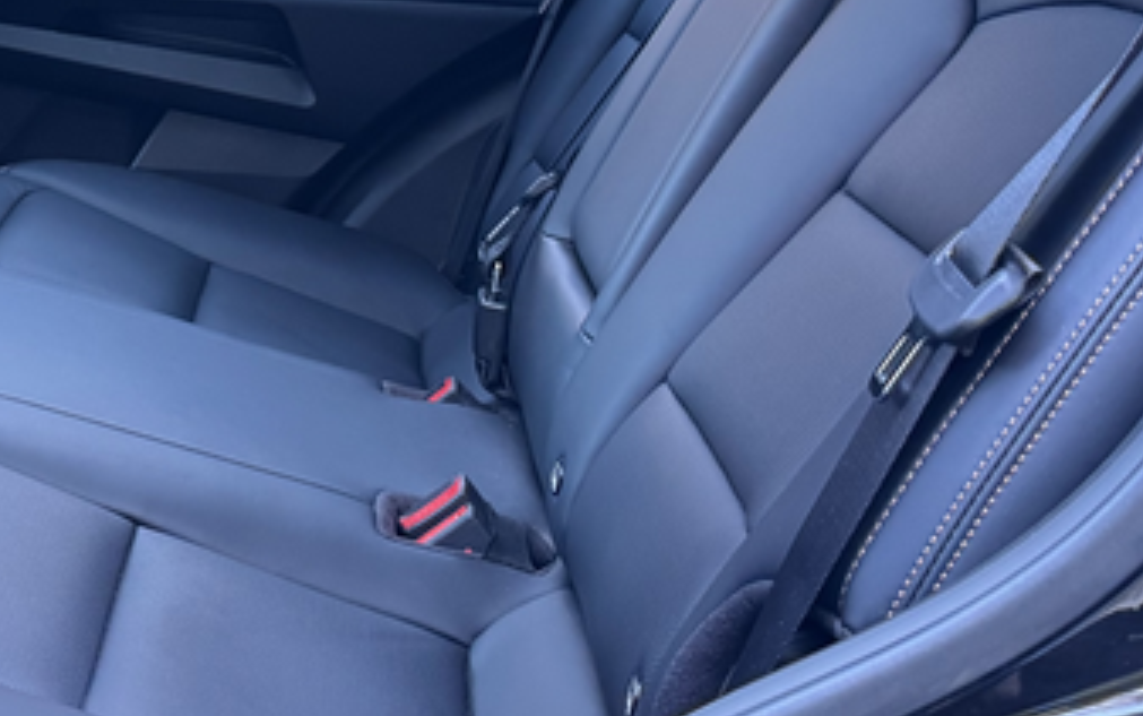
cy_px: 114
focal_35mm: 71
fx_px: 2213
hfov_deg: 27.5
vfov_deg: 18.2
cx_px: 41
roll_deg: +0.1
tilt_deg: -8.5
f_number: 1.78
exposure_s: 1/60
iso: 400
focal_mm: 6.76
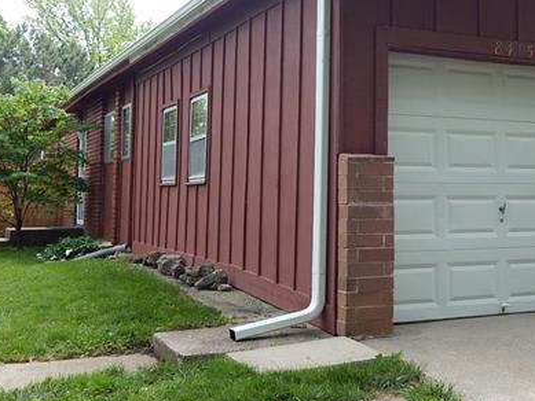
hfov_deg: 37.1
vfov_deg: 28.4
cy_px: 130
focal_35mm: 51
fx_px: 788
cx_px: 355
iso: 125
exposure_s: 1/400
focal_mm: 5.6
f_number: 3.2
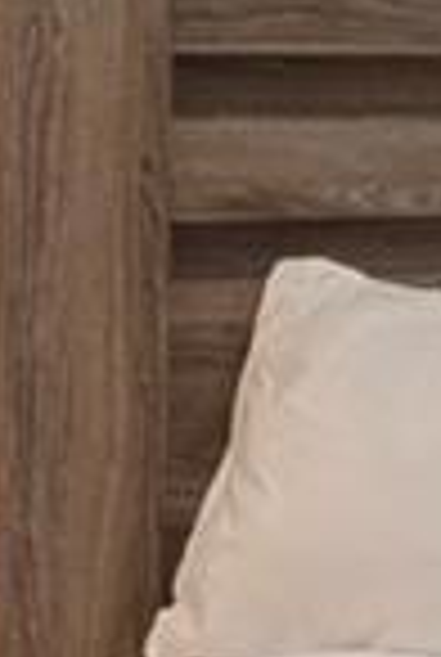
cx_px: 1328
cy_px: 266
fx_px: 2999
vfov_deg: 12.5
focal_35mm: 164
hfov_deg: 7.4
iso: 100
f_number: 8
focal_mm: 10
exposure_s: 5
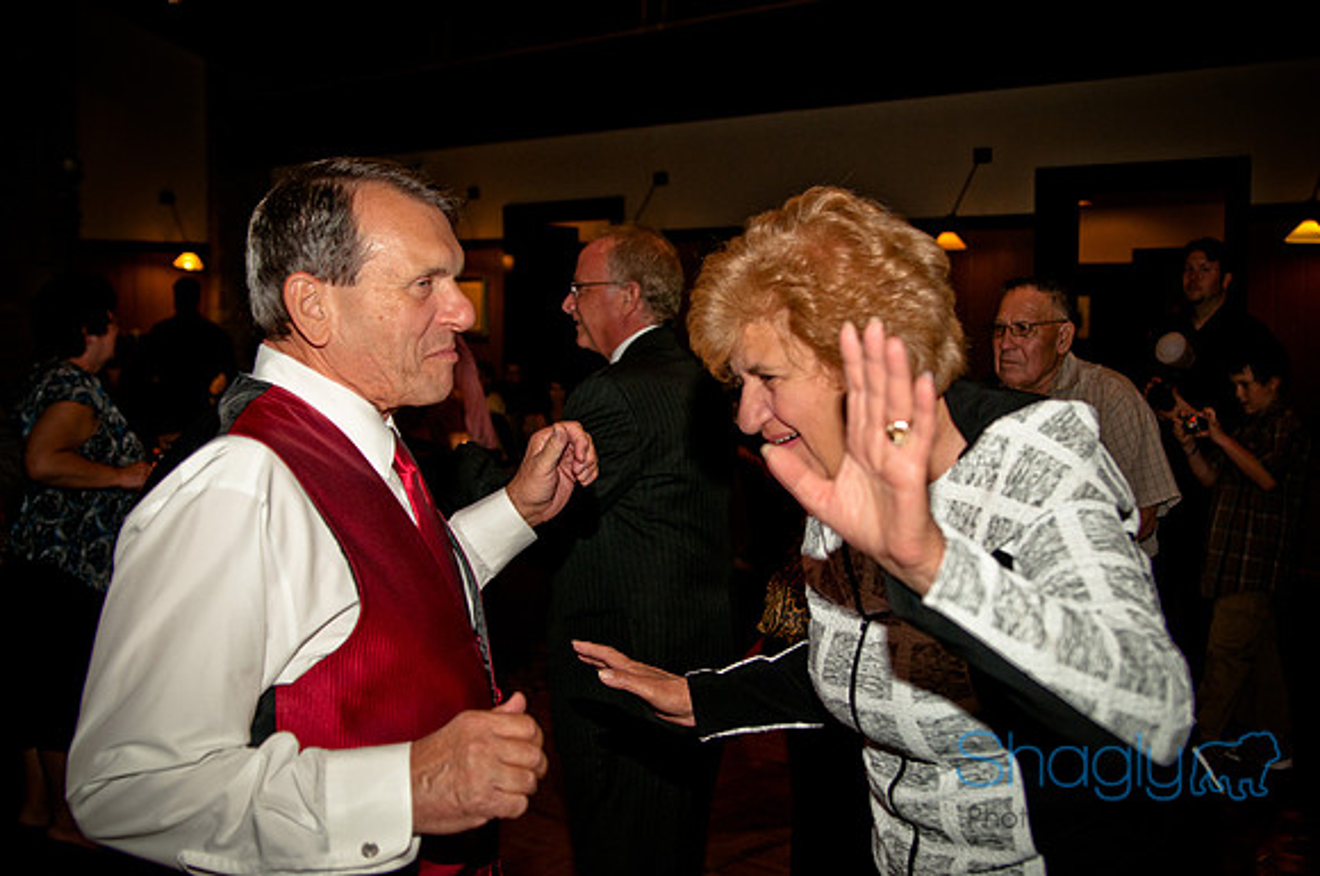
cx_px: 660
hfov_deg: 46.5
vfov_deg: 31.8
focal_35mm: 42
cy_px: 438
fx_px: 1538
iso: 400
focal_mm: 28
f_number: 3.2
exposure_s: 1/200
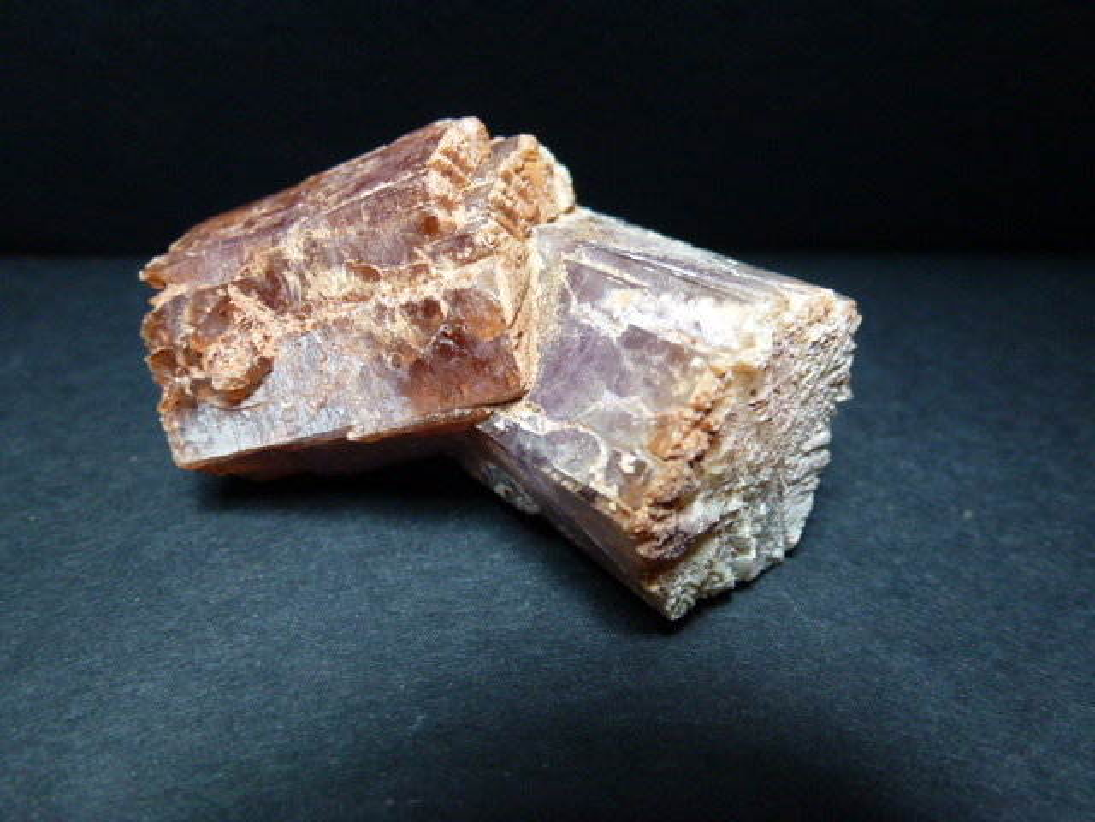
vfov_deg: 56.8
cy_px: 411
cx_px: 548
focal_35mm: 24
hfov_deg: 71.6
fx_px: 759
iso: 320
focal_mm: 4.3
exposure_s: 1/60
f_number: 3.3
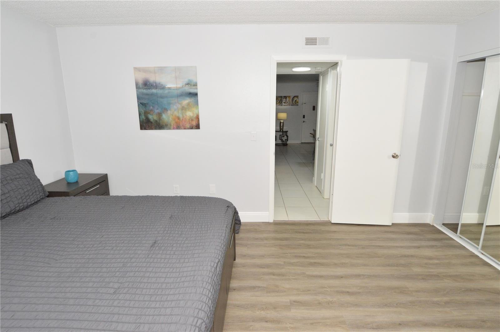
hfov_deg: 90.1
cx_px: 250
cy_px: 166
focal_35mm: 18
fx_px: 250
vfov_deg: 67.3
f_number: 9
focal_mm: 12
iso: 800
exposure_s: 1/80
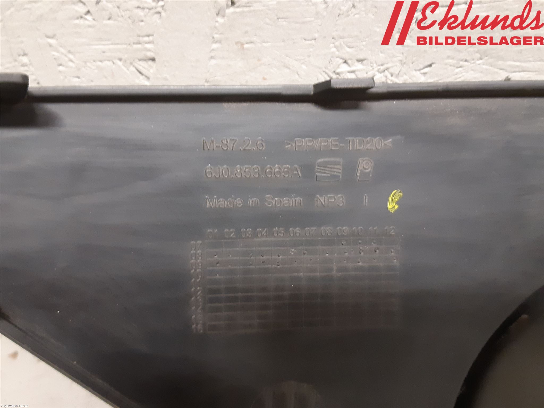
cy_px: 204
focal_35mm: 26
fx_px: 409
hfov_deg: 67.3
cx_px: 272
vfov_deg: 53.1
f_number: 1.7
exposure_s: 1/25
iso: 320
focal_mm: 3.93
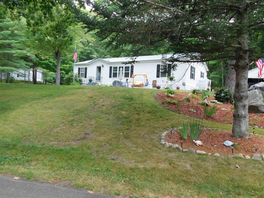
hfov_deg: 63.4
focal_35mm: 28
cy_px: 99
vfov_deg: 49.7
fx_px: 214
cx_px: 132
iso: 125
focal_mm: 4.9
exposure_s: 1/60
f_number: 3.2
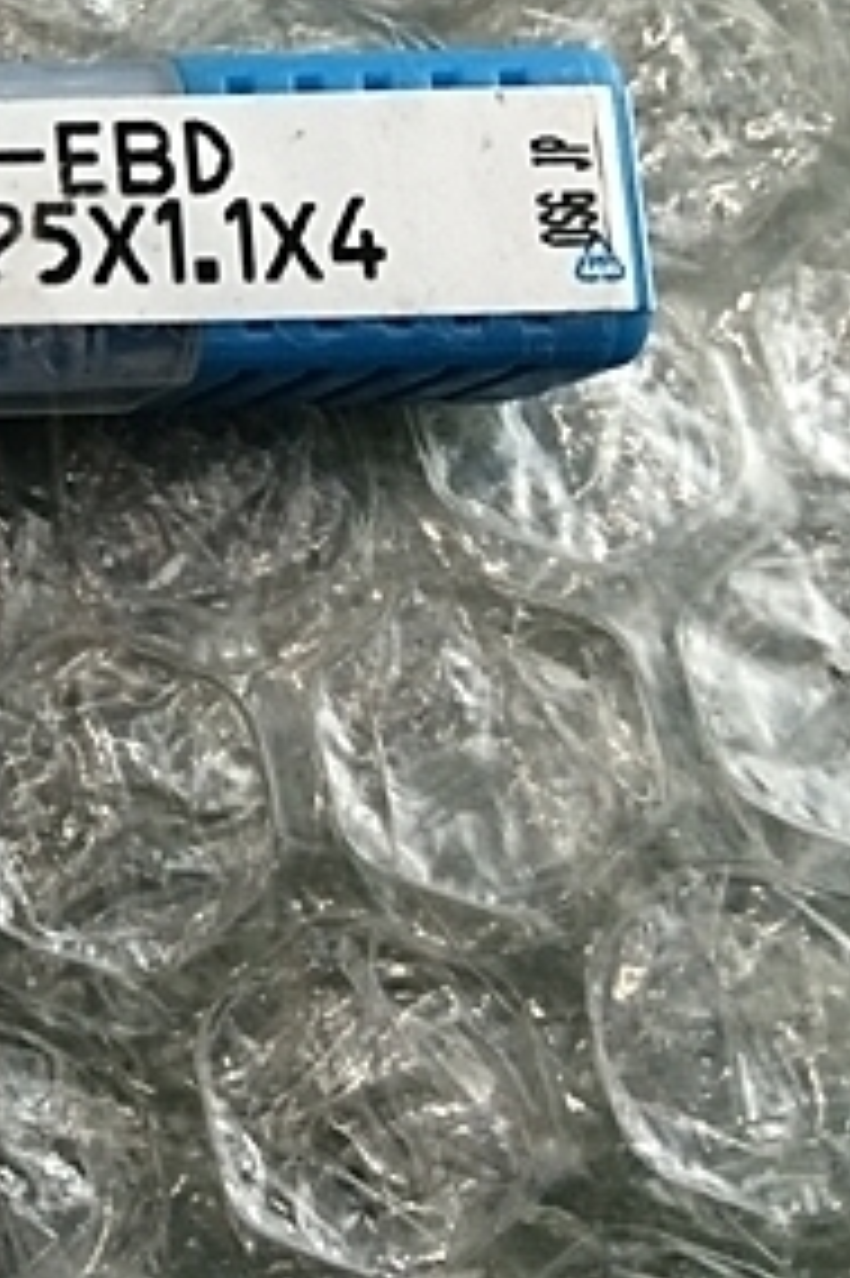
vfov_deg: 29.1
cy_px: 270
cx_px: -535
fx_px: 2411
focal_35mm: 68
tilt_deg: -79.5
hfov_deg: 17.4
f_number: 2.2
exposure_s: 1/30
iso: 80
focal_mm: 4.15
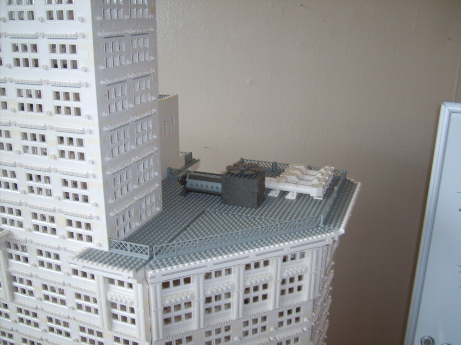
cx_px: 230
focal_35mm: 35
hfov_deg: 52.6
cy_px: 172
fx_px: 466
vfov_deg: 40.7
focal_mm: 5.8
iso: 83
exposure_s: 1/30
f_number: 2.8
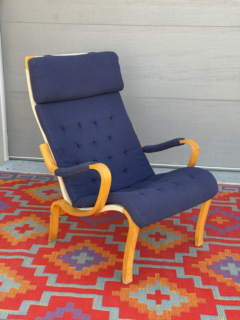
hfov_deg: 30.3
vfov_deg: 39.7
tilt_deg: -14.6
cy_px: 160
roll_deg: -1.5
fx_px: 444
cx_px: 120
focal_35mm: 48
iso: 50
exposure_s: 1/143
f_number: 1.78
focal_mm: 6.76
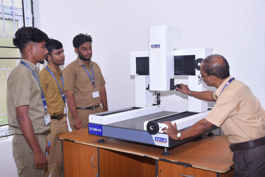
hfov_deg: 43.6
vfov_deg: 29.9
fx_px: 331
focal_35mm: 45
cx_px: 132
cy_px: 88
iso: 640
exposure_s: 1/160
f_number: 6.3
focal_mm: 30
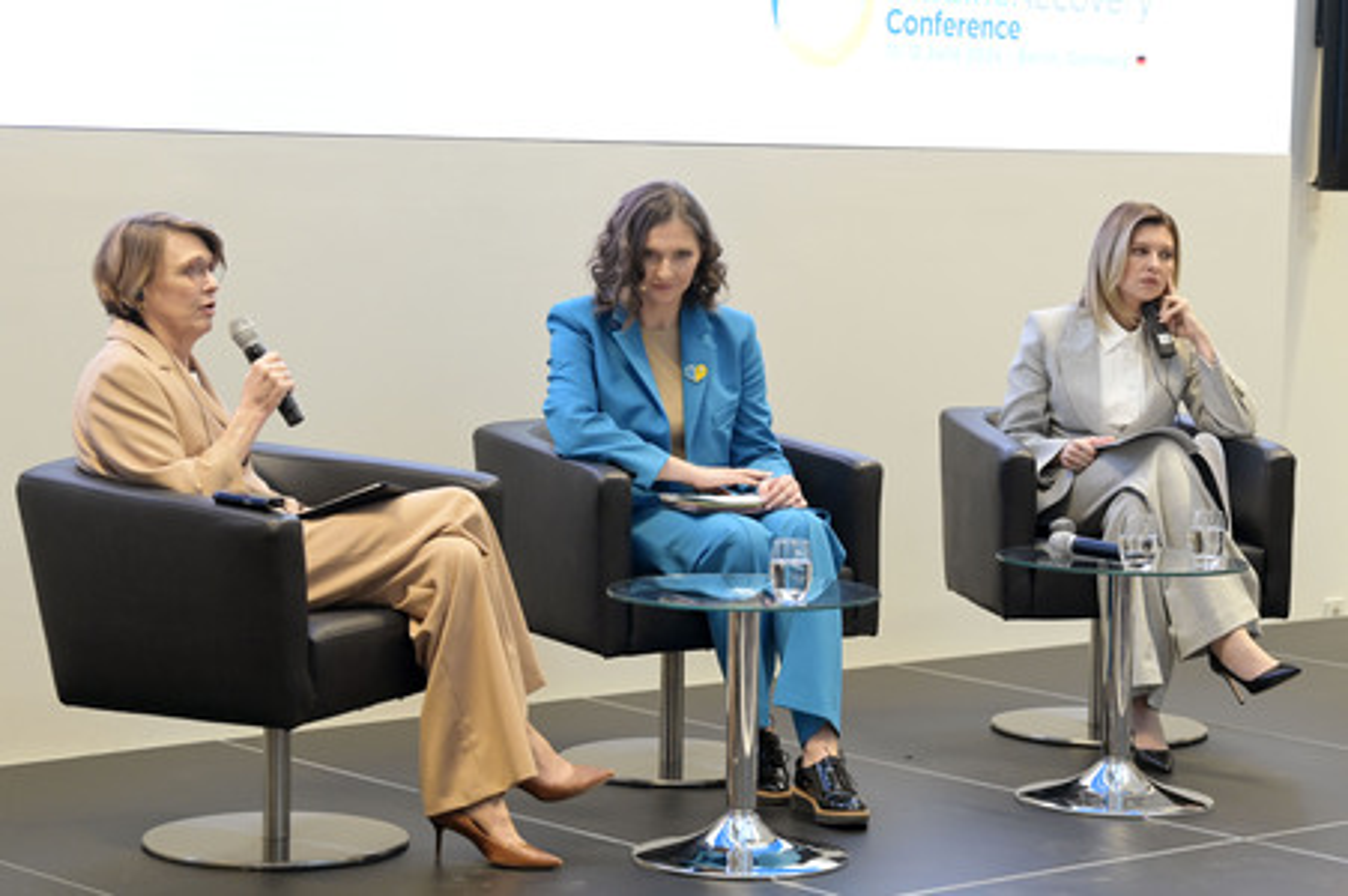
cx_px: 674
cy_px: 448
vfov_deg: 15.2
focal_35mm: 90
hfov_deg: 22.6
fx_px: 3367
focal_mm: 90
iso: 4000
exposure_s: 1/400
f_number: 4.5
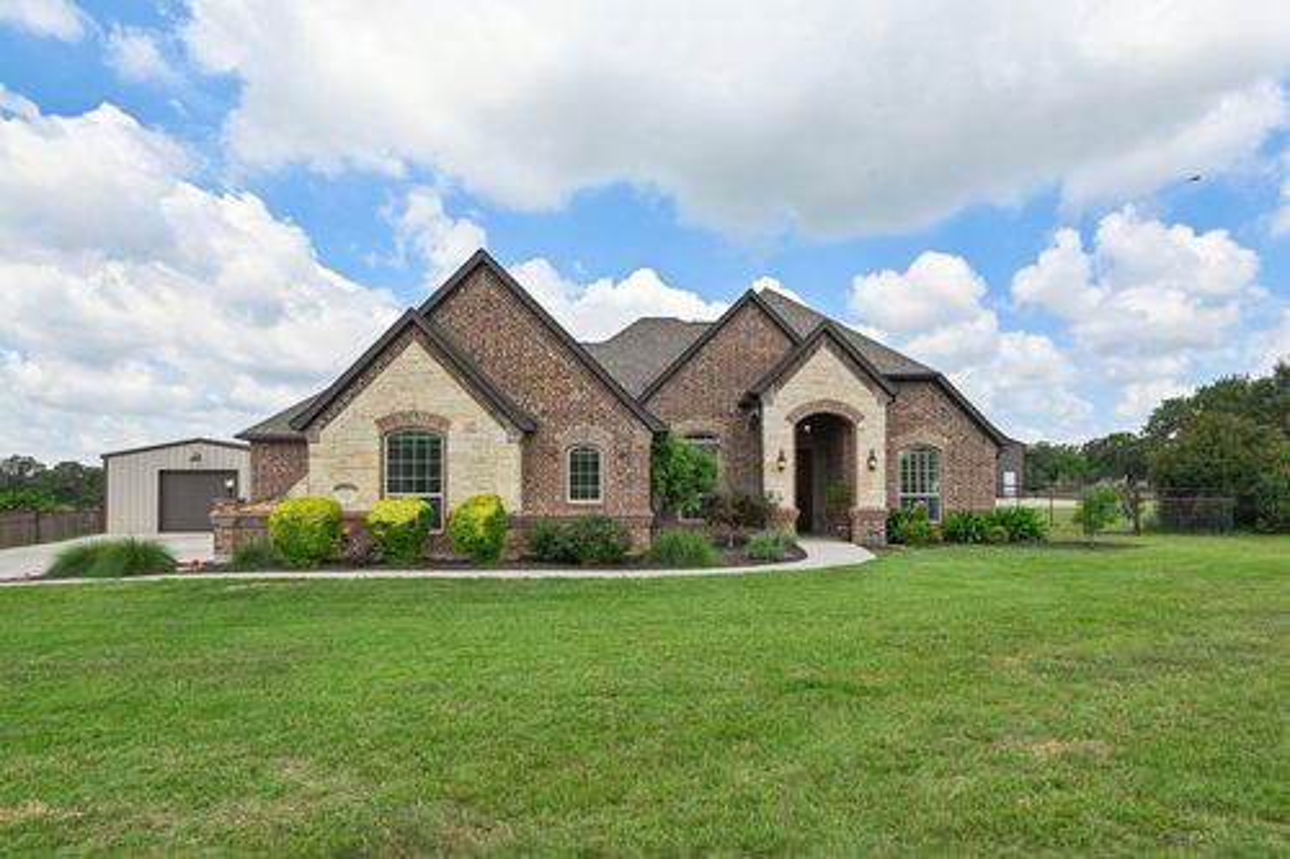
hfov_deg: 78.6
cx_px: 645
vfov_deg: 57.2
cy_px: 430
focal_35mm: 22
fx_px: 788
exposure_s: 1/1000
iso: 400
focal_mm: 22
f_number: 8
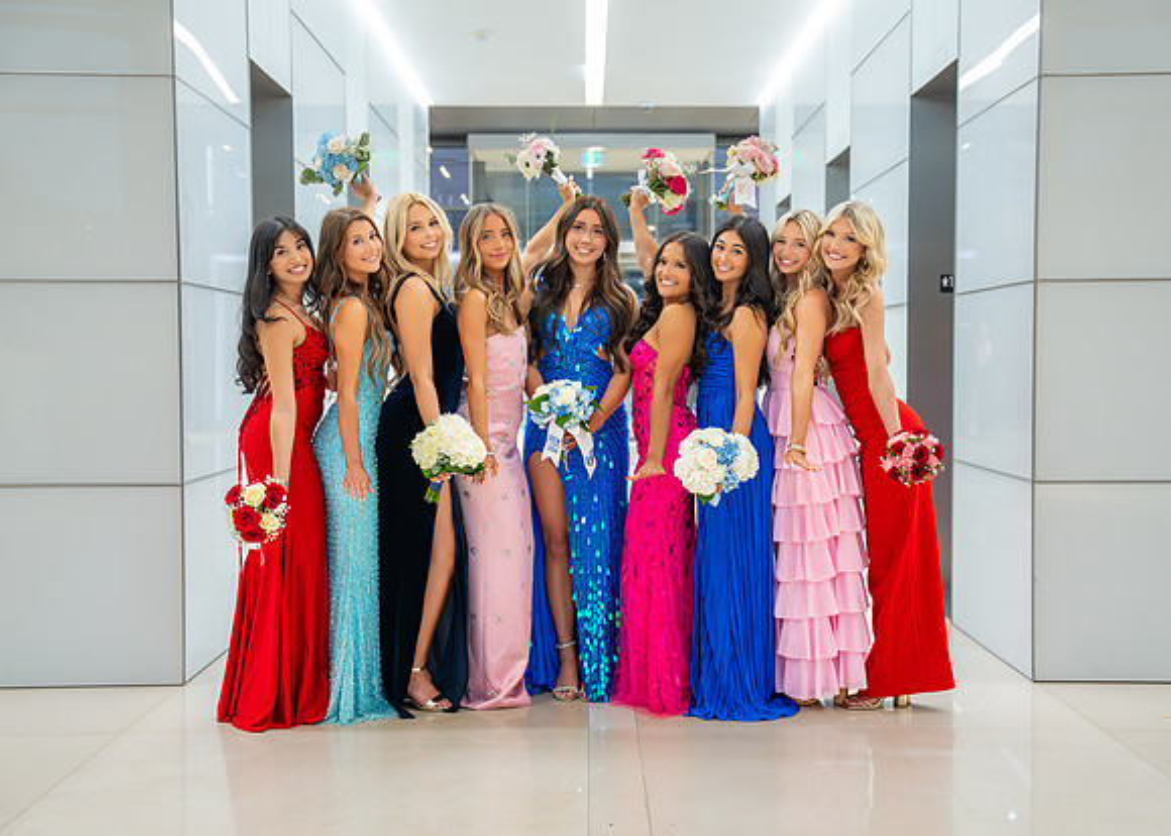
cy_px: 439
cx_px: 605
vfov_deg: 27.9
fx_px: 1680
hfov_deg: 38.4
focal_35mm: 51
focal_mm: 44.4
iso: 2000
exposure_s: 1/250
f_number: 2.8
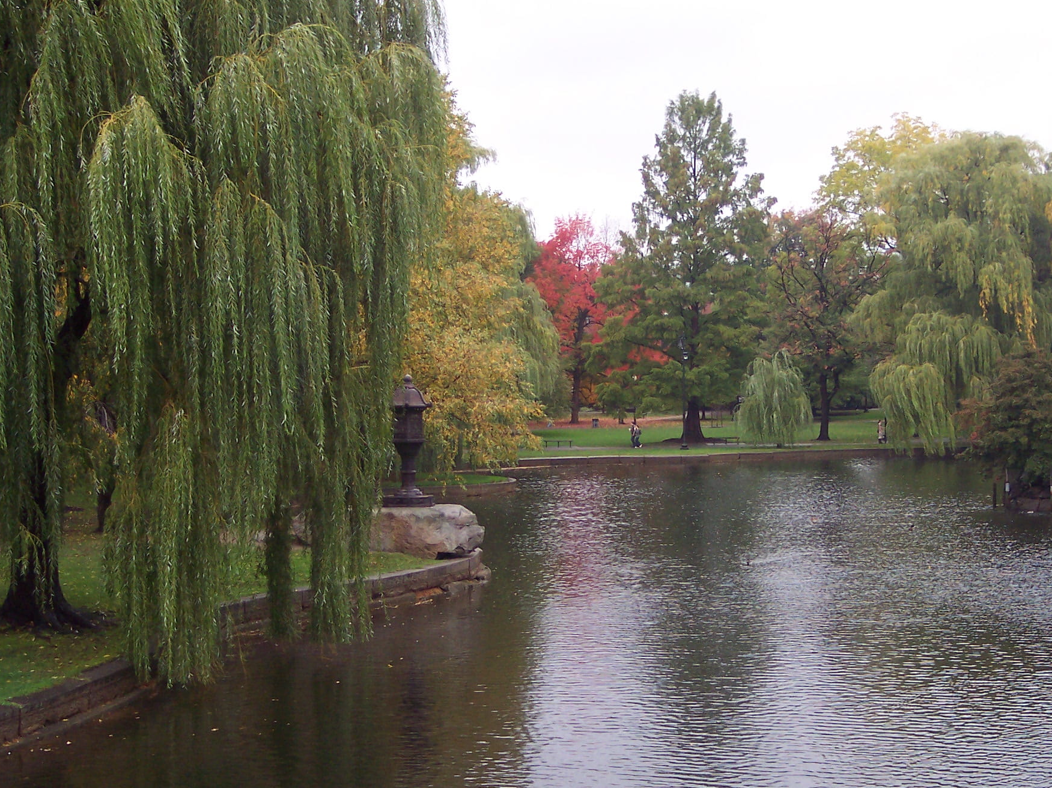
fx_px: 1701
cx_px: 728
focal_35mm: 56
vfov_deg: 26.1
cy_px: 426
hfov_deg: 34.0
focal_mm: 8
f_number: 2.8
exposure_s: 1/250
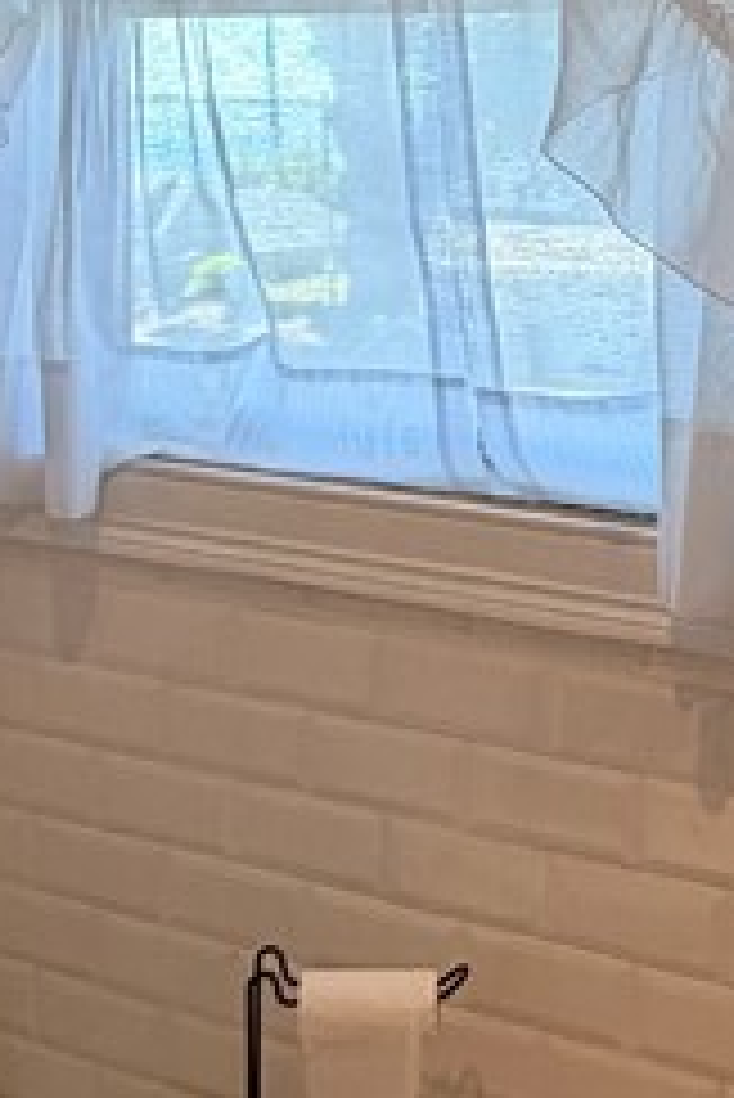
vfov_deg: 32.7
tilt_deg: -9.5
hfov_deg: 22.2
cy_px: 423
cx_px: 477
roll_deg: -0.5
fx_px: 1863
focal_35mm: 61
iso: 160
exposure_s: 1/60
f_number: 2.2
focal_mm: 2.22
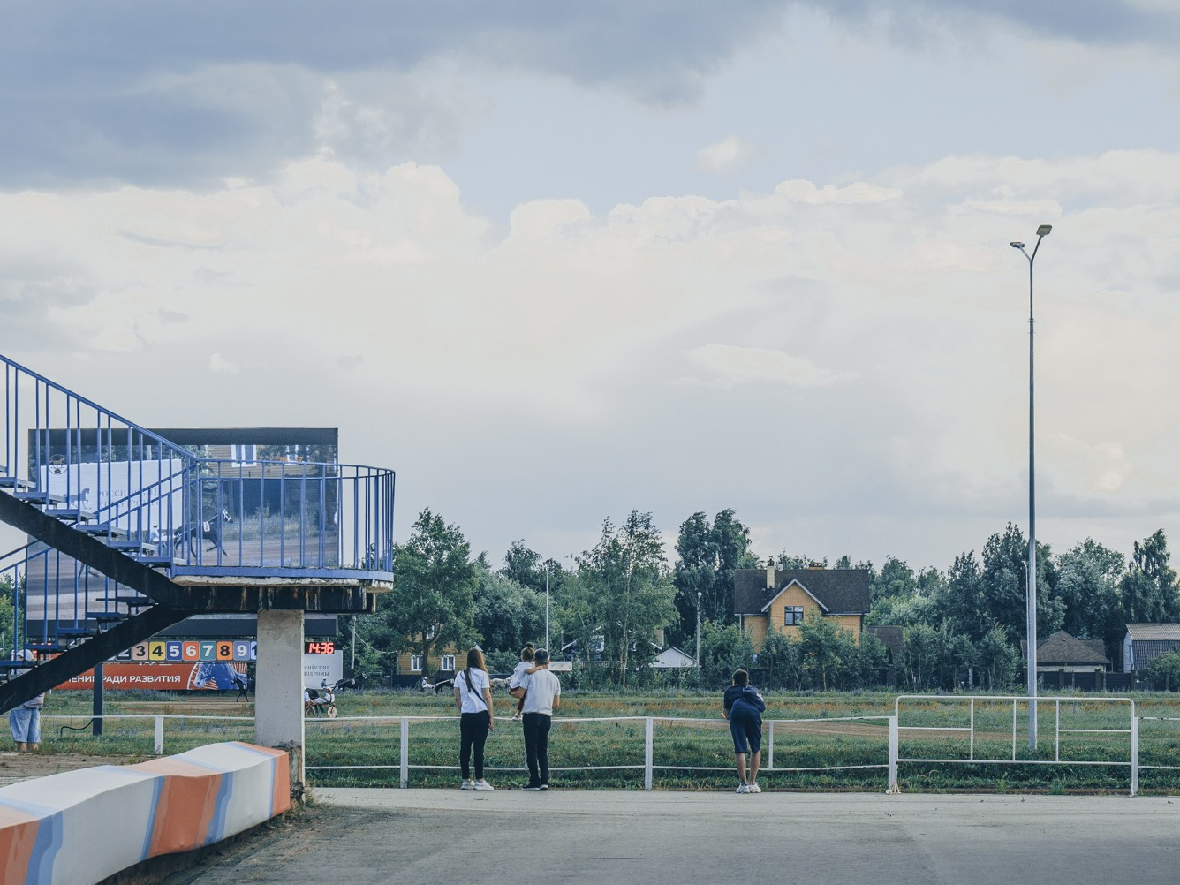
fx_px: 3920
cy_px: 510
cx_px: 771
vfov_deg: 12.9
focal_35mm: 115
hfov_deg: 17.1
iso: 50
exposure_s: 1/640
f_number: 4
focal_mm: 47
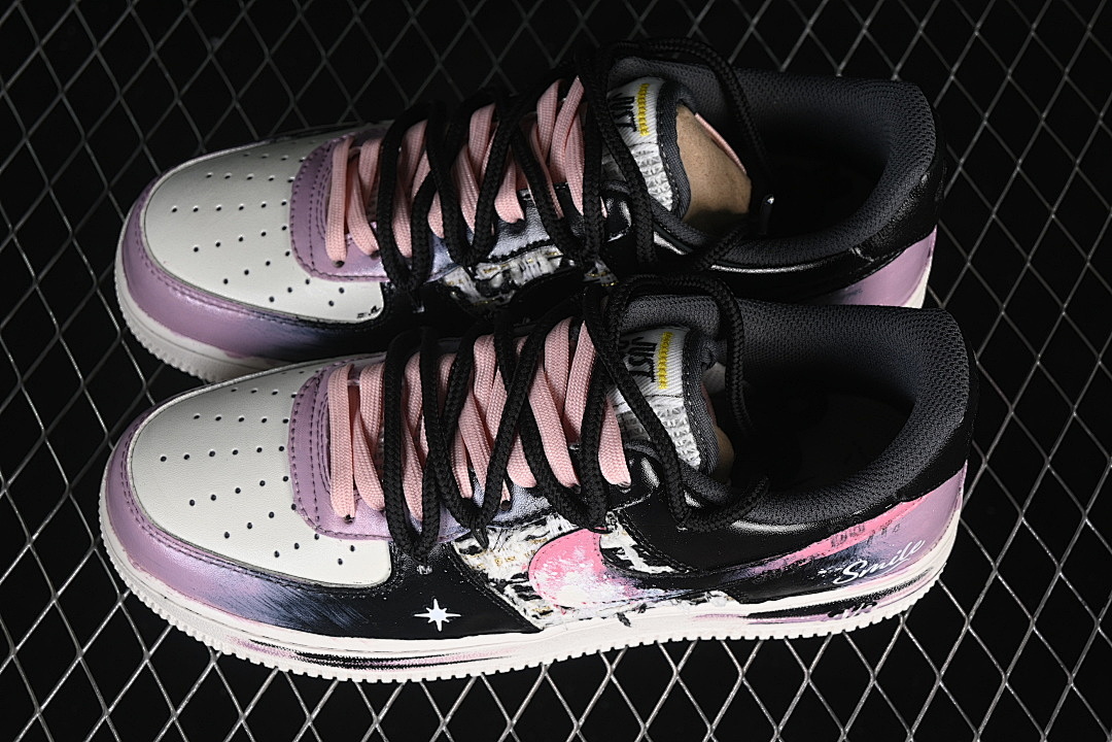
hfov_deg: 27.0
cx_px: 556
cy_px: 371
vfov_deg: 18.2
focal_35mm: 75
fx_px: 2316
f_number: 7.1
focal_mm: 50
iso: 160
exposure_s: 1/80
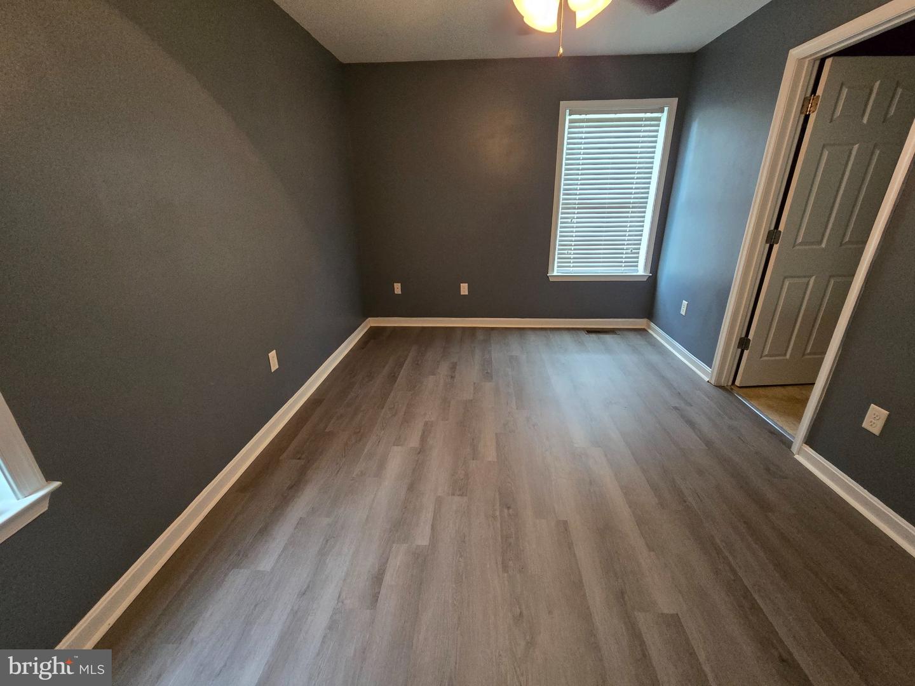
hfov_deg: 106.2
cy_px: 343
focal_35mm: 13
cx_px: 458
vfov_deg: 89.9
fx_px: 344
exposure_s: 1/60
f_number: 2.2
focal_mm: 2.2
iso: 1000
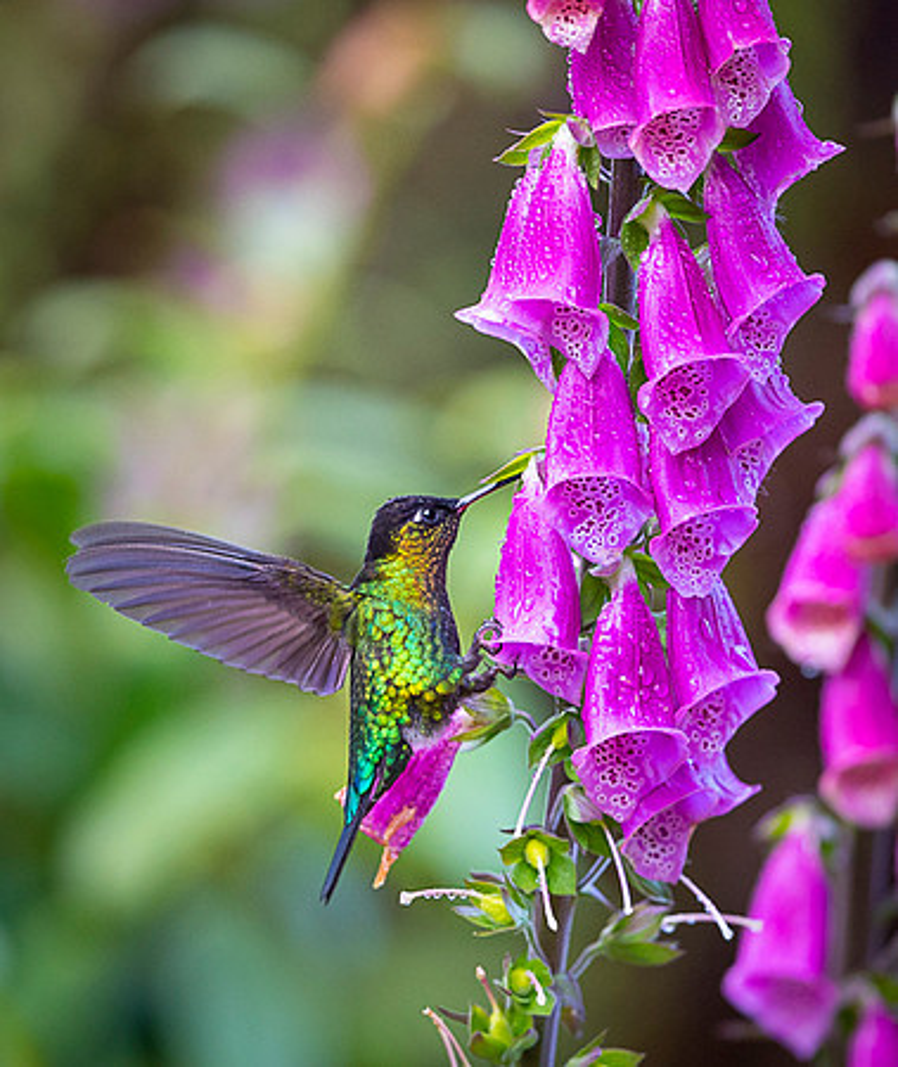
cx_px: 423
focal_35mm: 805
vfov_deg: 2.4
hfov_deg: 2.0
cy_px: 571
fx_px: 25930
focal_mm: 500
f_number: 4
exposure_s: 1/320
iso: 2200
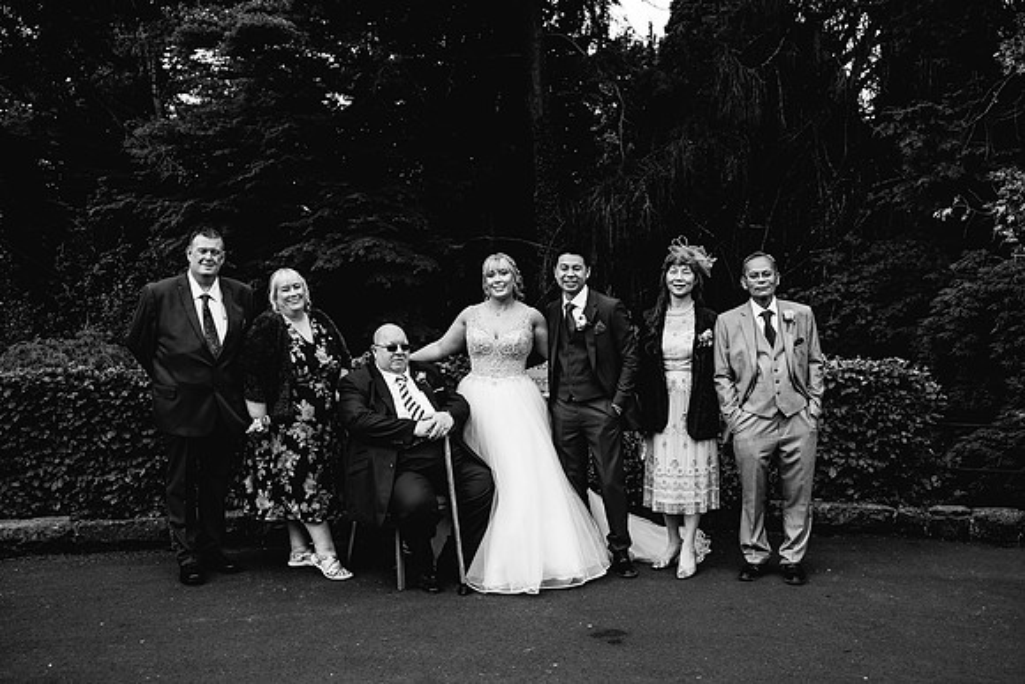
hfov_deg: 54.4
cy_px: 342
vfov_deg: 37.9
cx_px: 512
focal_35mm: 35
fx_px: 997
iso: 200
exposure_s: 1/500
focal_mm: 35
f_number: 3.5
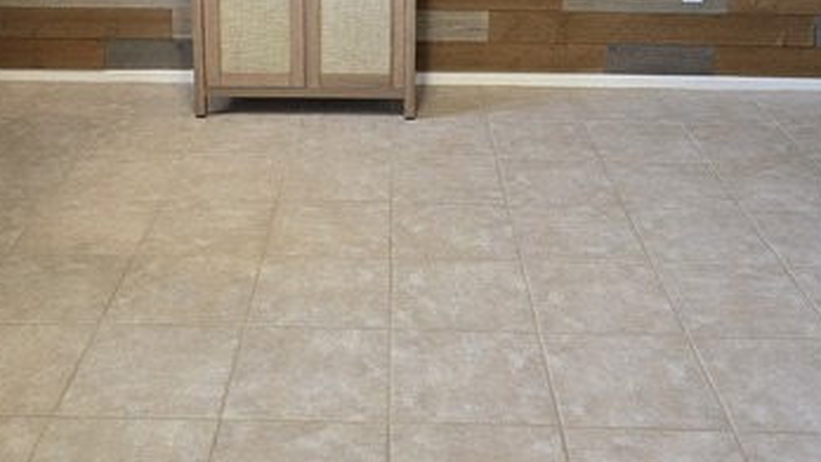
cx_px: 374
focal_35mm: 48
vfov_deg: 23.6
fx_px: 1045
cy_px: -24
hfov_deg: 42.8
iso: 640
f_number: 1.7
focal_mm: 6.3
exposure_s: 1/120
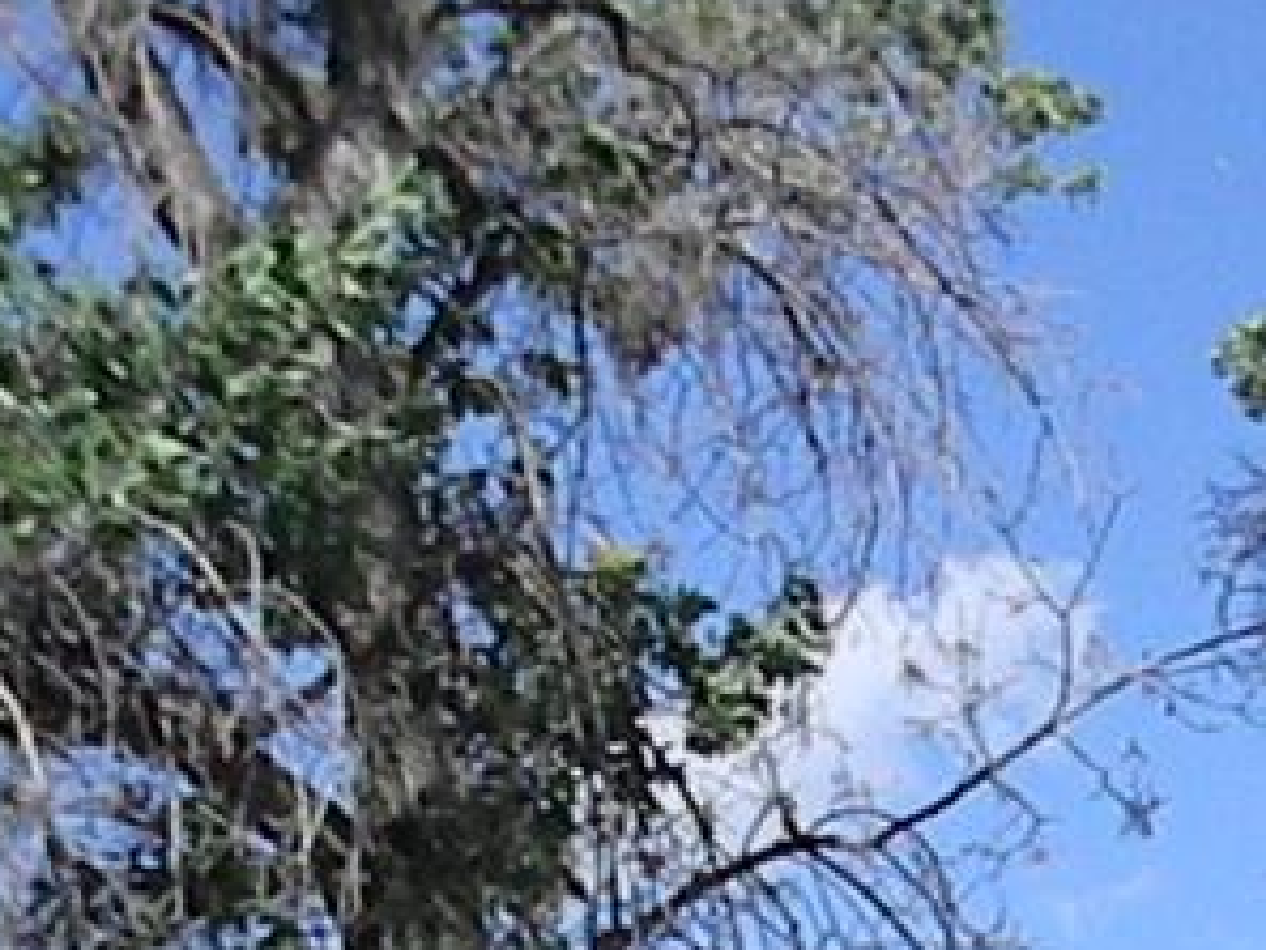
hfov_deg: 11.8
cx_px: 1756
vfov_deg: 8.8
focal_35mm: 162
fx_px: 5927
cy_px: 1619
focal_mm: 8.6
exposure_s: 1/1080
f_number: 7.8
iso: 640
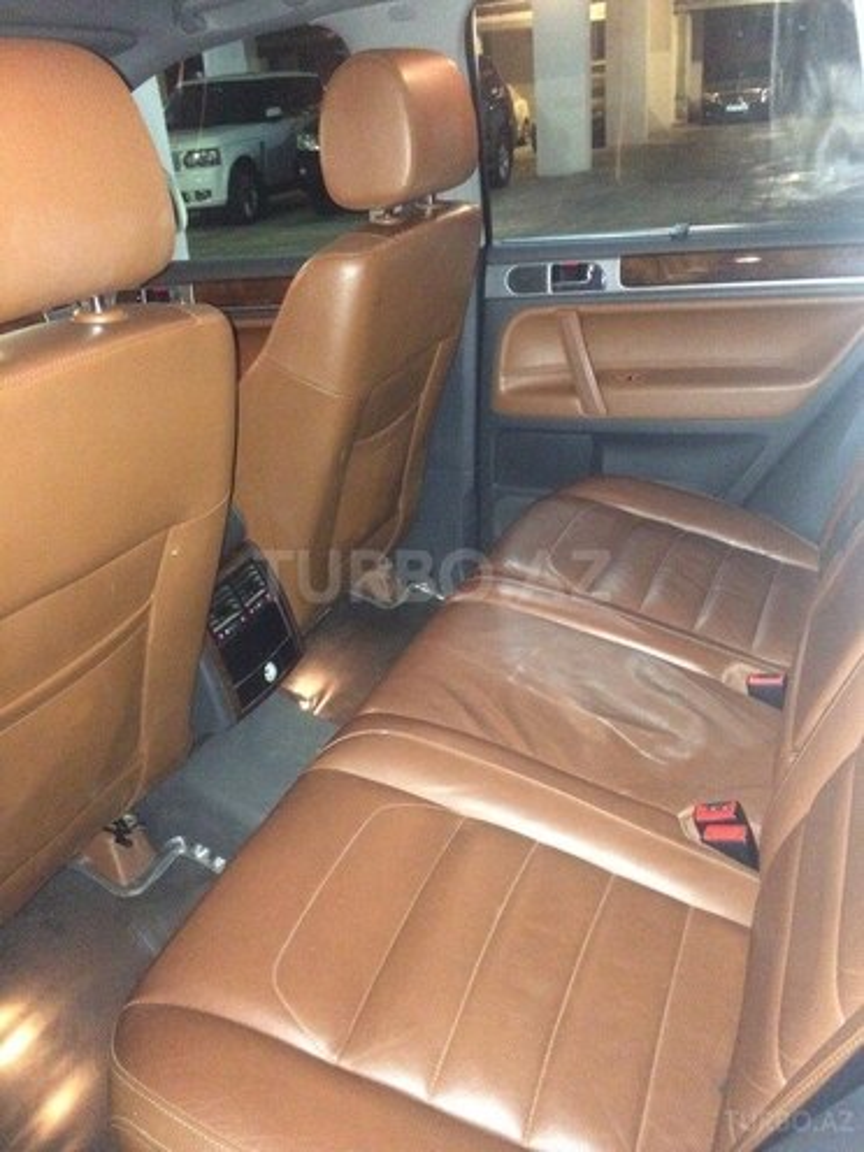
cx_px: 432
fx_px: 965
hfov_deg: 48.2
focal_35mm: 29
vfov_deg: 61.7
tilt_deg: -26.2
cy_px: 576
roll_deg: +7.3
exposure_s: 1/17
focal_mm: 4.15
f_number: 2.2
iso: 800
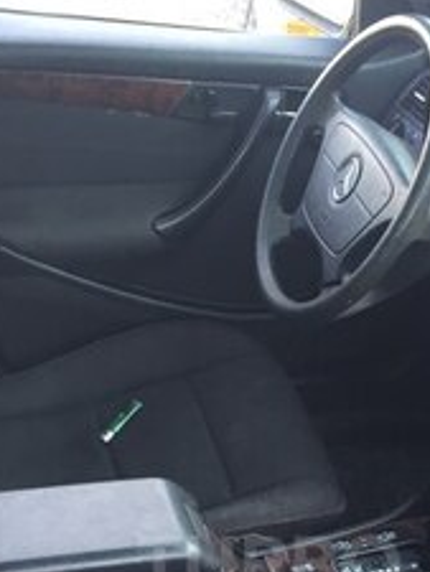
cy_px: 564
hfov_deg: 22.7
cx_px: 333
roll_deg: -12.5
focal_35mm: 64
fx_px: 1059
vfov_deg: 28.5
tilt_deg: -40.7
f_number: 2.2
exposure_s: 1/33
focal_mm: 4.15
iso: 32
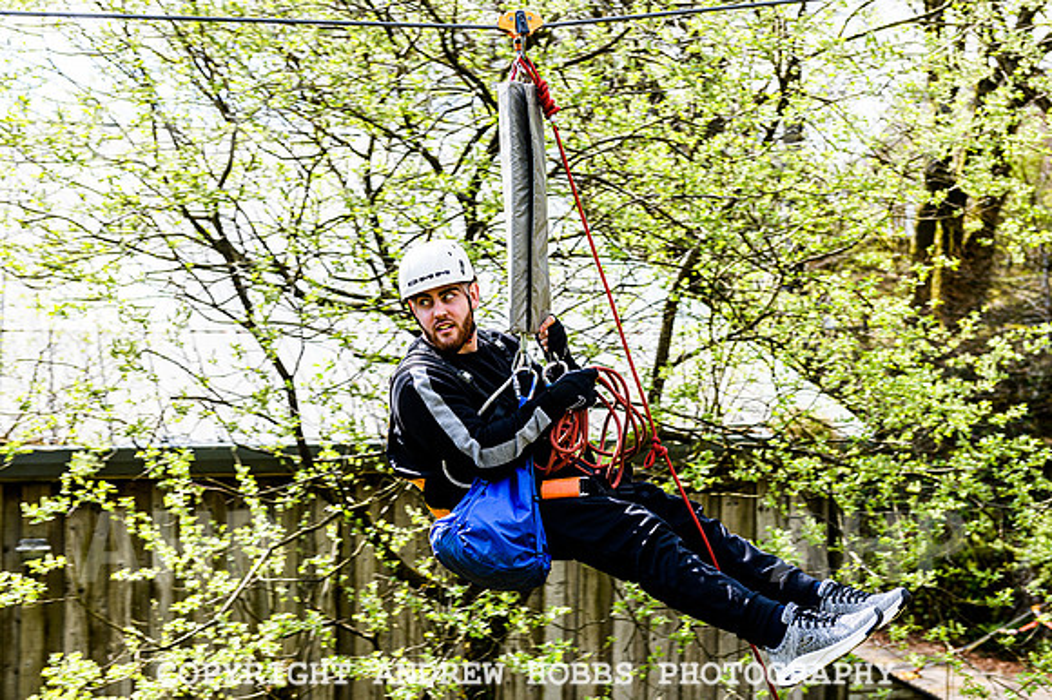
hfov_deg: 35.6
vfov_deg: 24.2
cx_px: 526
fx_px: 1636
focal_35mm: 56
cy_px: 350
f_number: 5
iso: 160
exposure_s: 1/400
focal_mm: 56
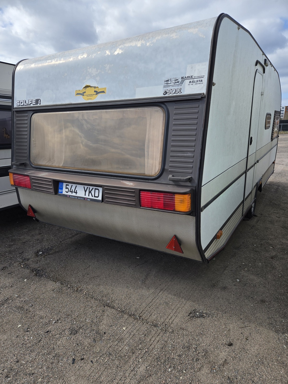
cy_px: 192
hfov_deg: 58.9
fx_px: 255
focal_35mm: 23
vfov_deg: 73.9
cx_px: 144
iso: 50
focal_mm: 5.4
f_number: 1.8
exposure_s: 1/2921
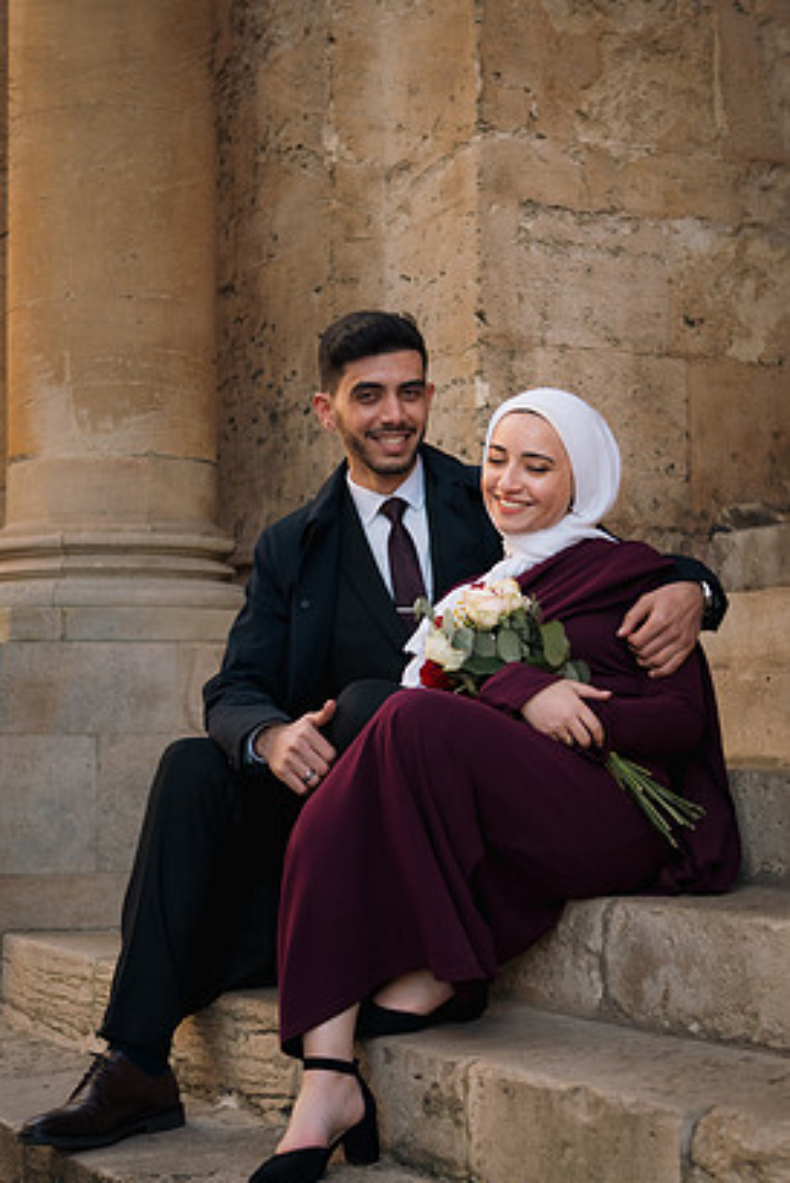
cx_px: 359
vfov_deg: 30.5
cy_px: 581
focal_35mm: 66
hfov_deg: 20.6
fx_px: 2170
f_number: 2.8
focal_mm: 40
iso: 200
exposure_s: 1/640
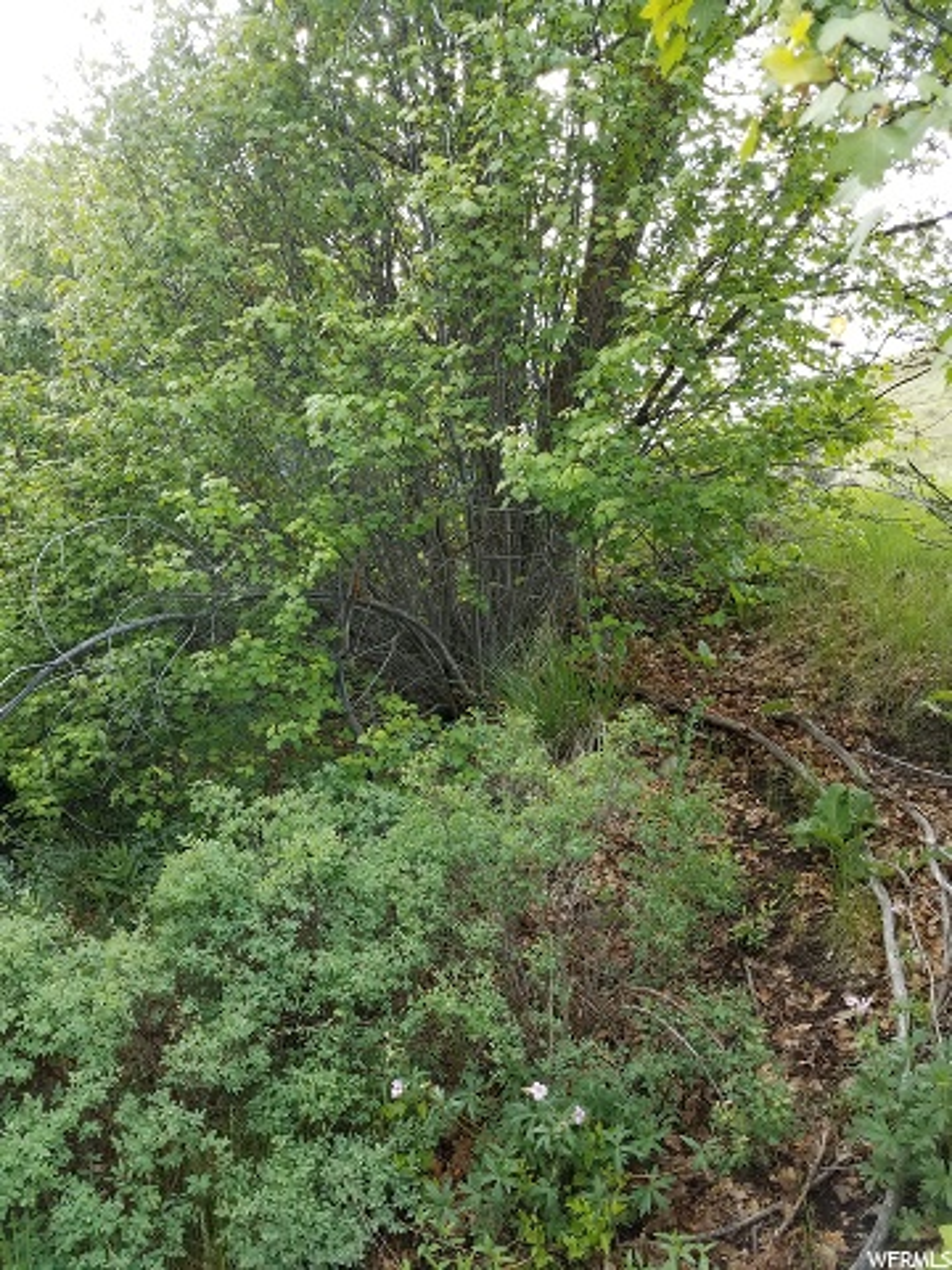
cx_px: 476
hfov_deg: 53.1
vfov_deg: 67.3
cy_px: 635
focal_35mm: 26
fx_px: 953
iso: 64
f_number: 1.7
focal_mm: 4.2
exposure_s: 1/120
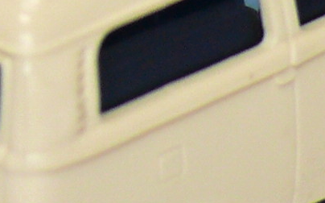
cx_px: 222
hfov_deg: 3.2
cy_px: 31
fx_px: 5763
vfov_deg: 2.0
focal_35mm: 651
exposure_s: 1/30
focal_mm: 18.3
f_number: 4
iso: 100
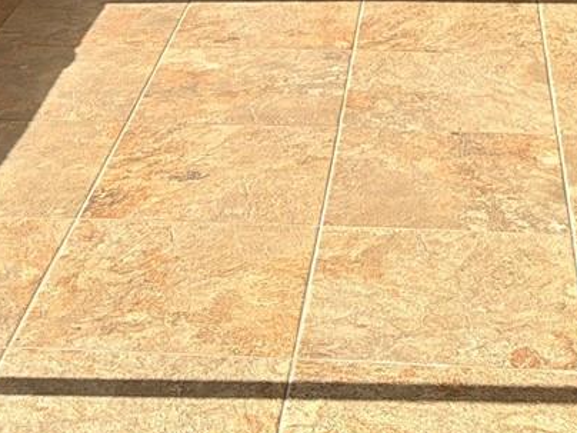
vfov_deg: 13.5
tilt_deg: -3.0
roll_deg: +1.2
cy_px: -404
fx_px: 1584
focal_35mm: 95
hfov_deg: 20.7
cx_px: 279
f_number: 1.78
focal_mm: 6.76
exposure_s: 1/1812
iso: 80
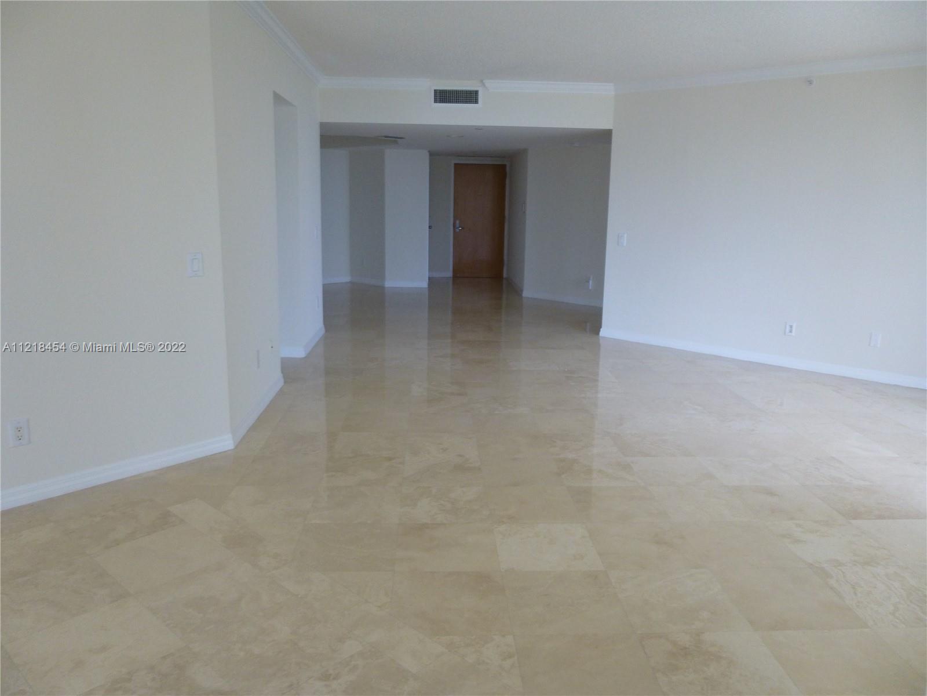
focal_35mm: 25
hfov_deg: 69.4
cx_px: 464
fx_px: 669
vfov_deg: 54.9
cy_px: 348
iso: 200
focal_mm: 4.5
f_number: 3.1
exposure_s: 1/60
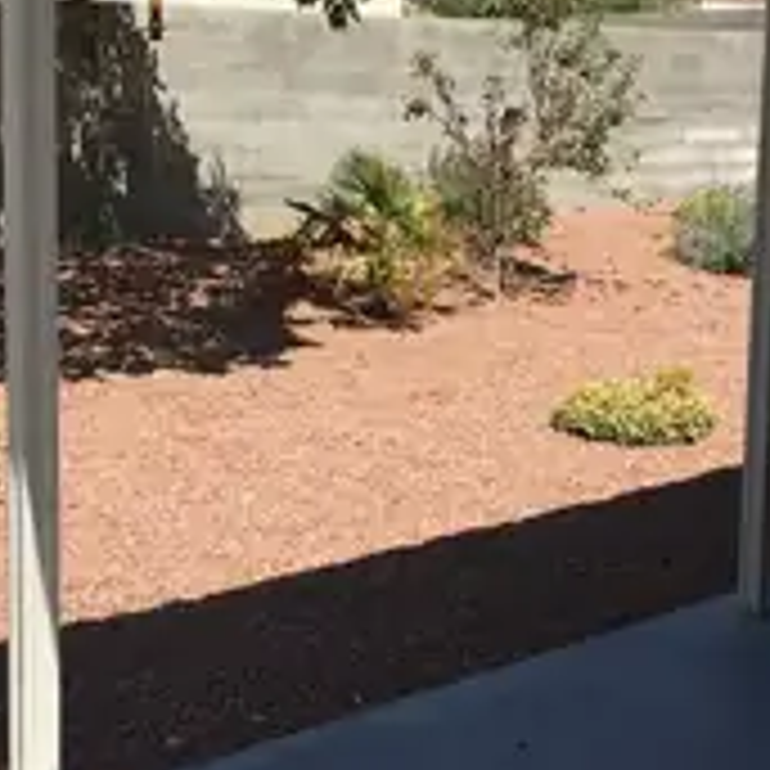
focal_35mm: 60
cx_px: 369
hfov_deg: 28.6
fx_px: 1510
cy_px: 261
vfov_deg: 28.4
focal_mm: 4.15
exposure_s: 1/1508
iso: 25
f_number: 2.2
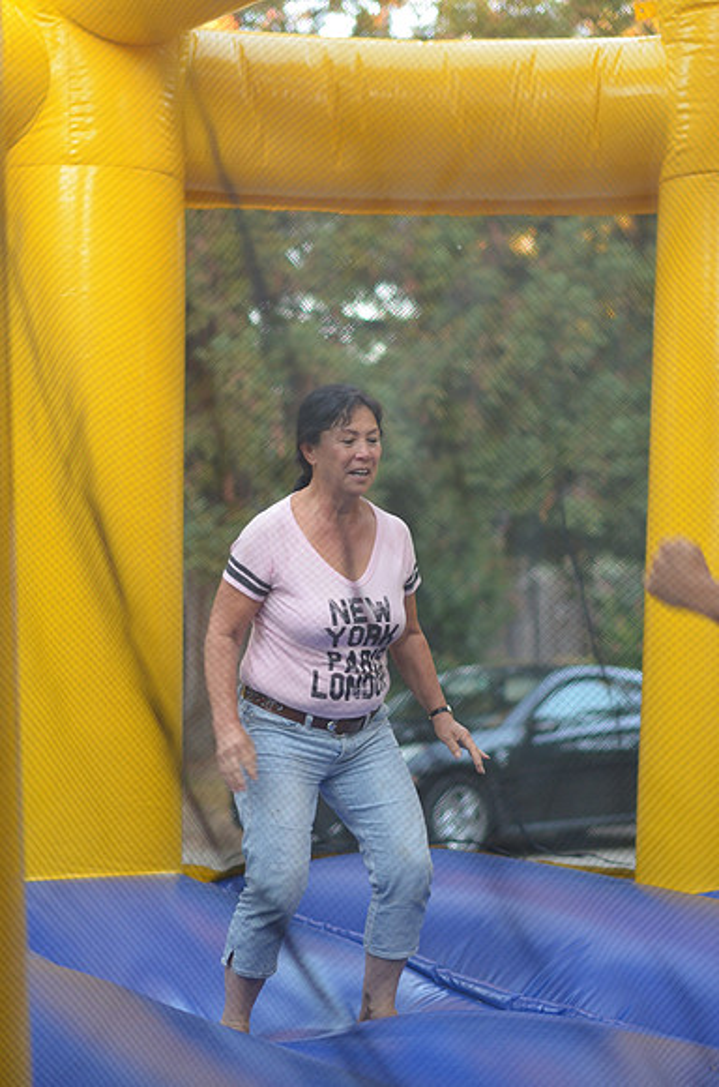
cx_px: 360
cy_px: 544
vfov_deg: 27.0
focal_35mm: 75
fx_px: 2258
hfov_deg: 18.1
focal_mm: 50
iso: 400
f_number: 1.4
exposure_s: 1/160
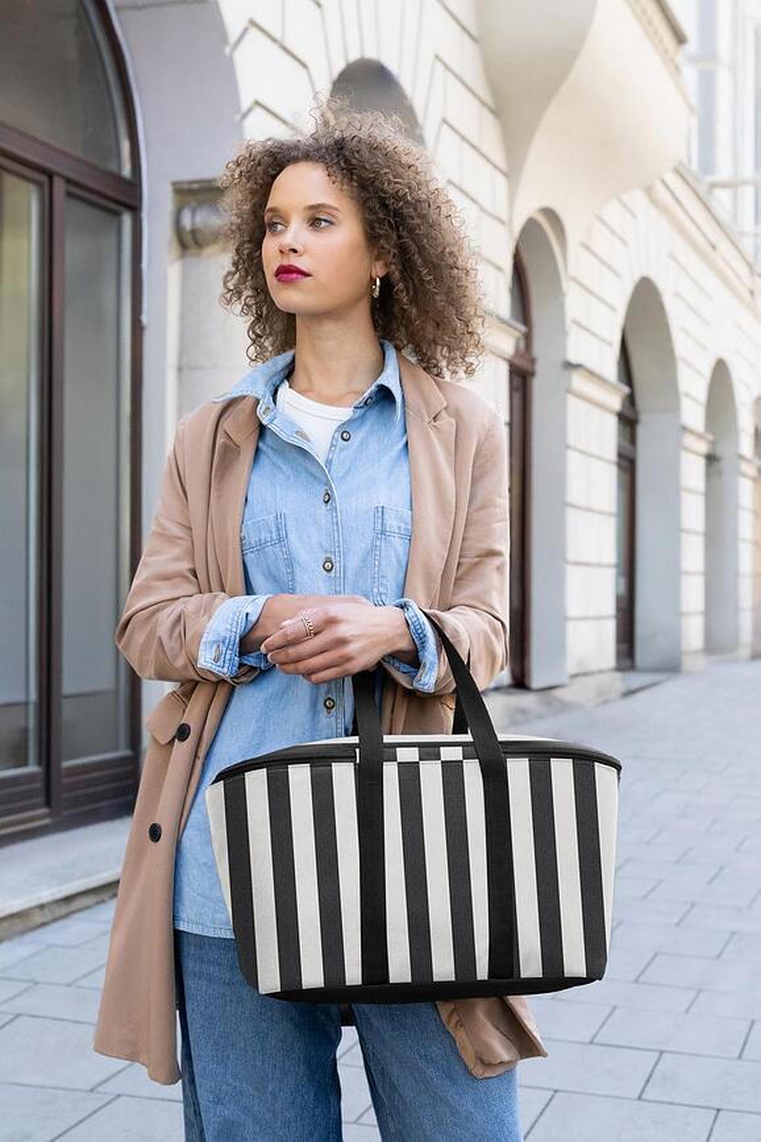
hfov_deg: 27.0
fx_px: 1585
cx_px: 380
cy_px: 571
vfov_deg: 39.6
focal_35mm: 50
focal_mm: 50
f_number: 5.6
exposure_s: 1/1000
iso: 4000
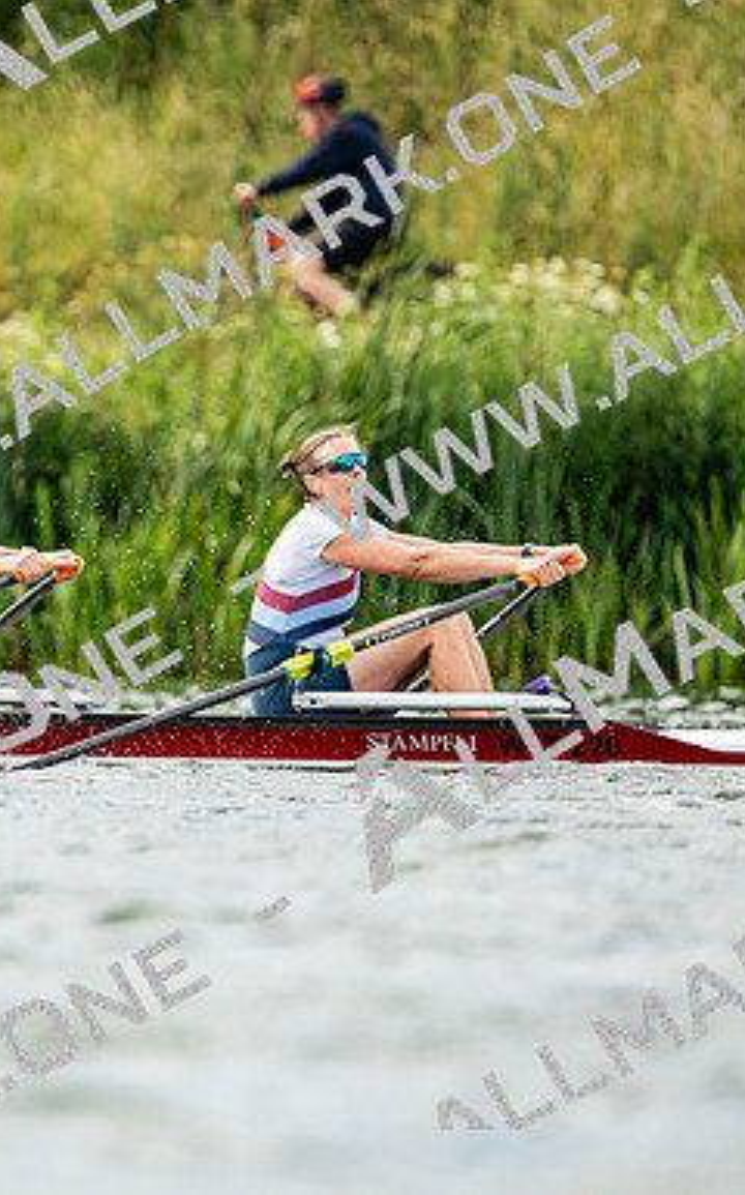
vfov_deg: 2.3
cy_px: 598
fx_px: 30008
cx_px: 90
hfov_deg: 1.4
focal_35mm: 922
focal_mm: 600
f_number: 6.3
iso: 640
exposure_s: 1/2000
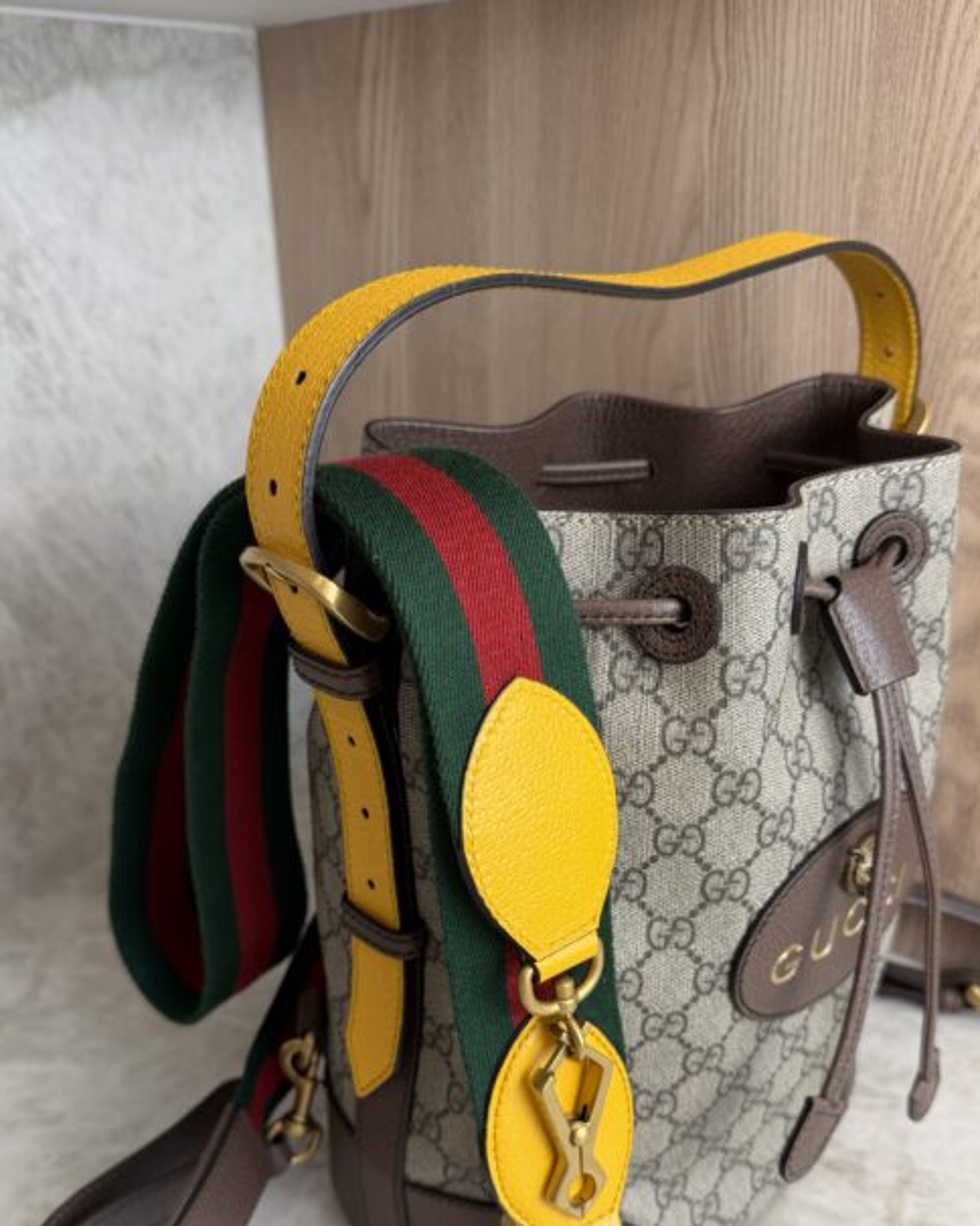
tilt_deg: -27.0
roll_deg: +1.6
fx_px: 1124
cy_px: 776
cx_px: 506
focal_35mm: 31
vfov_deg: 56.4
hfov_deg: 47.1
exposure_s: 1/120
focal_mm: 6.76
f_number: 1.78
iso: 100
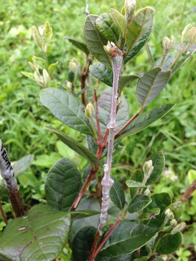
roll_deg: -1.4
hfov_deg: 42.9
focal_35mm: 33
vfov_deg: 55.4
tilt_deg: -36.1
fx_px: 249
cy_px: 130
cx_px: 98
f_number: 2.4
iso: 50
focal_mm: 4.12
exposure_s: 1/223
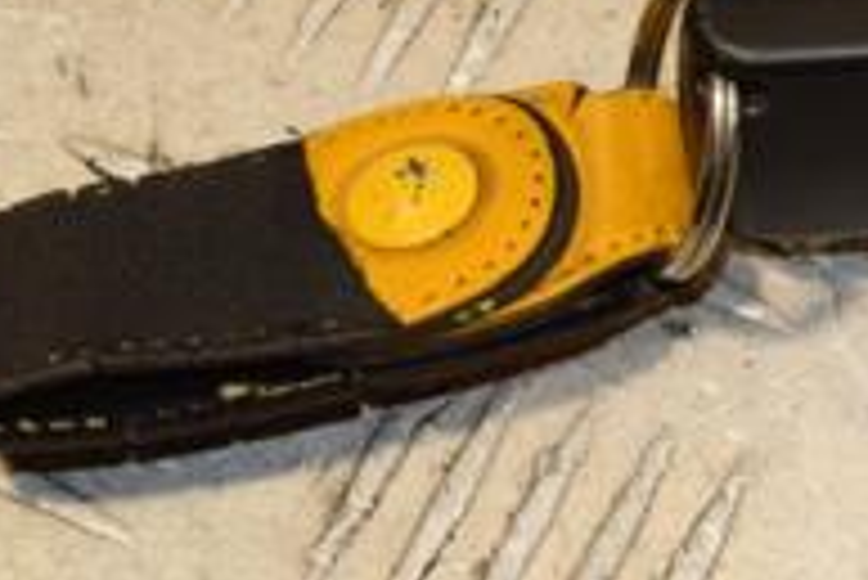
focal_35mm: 270
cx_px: 1219
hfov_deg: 7.5
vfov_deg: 5.1
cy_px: -27
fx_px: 6515
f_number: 9
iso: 800
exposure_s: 1/200
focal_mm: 58
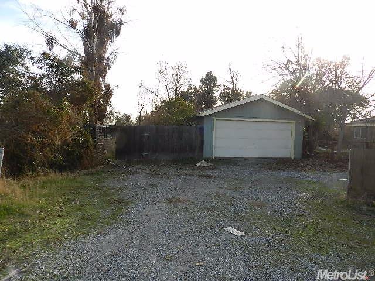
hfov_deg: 73.9
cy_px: 140
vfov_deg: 58.9
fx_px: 249
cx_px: 188
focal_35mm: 23
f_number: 3.4
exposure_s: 1/640
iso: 160
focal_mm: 4
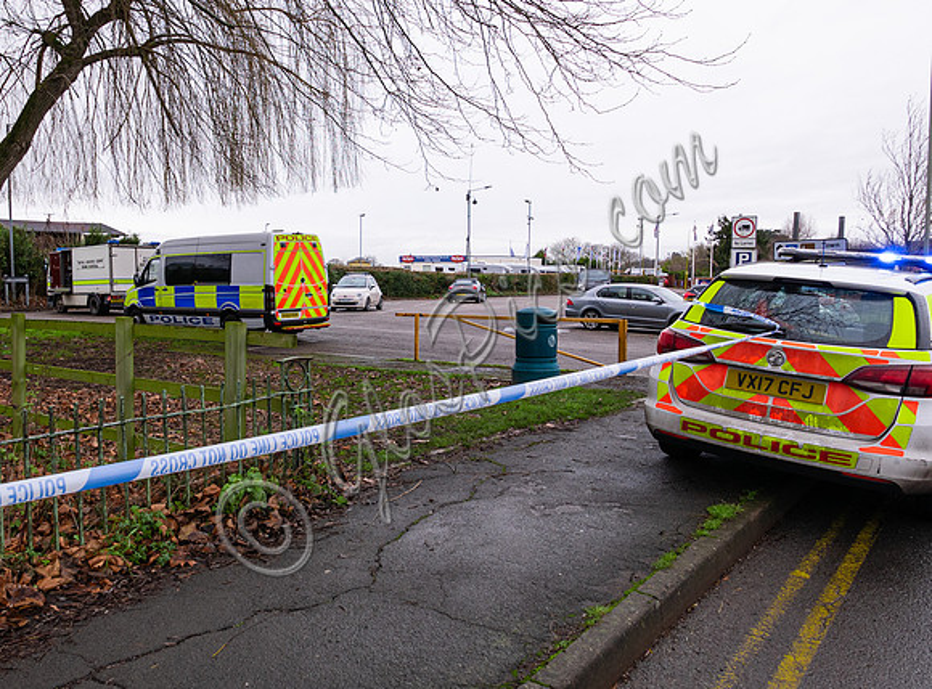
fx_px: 767
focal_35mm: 29
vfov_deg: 48.4
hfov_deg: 62.0
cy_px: 335
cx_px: 375
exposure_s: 1/125
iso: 200
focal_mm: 10.9
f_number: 3.5
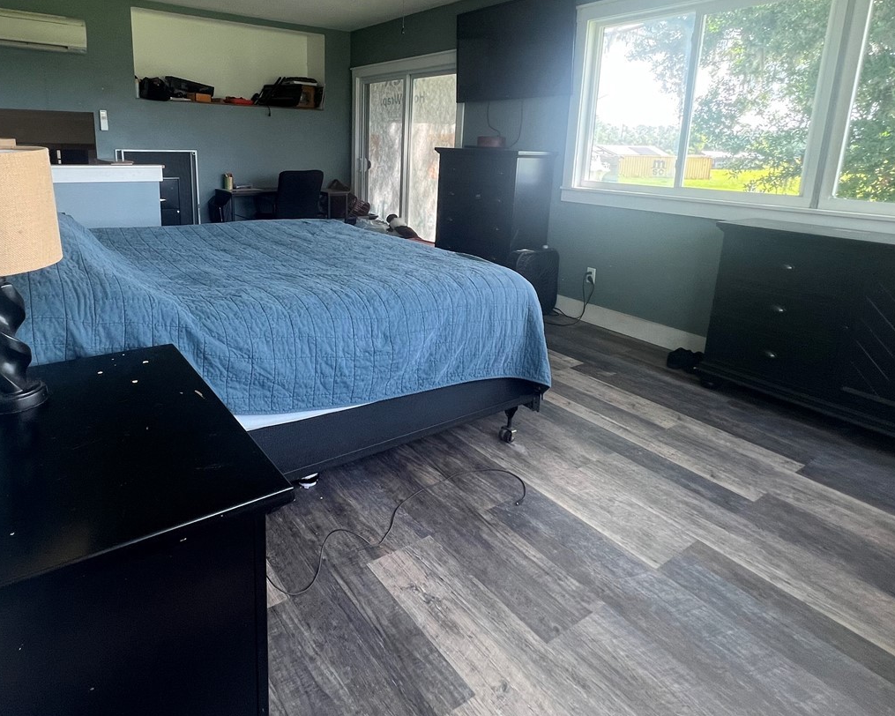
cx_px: 384
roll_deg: -1.2
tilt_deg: -12.8
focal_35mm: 20
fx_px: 530
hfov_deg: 79.9
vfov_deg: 66.9
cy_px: 260
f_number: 1.8
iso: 125
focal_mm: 1.57
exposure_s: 1/120
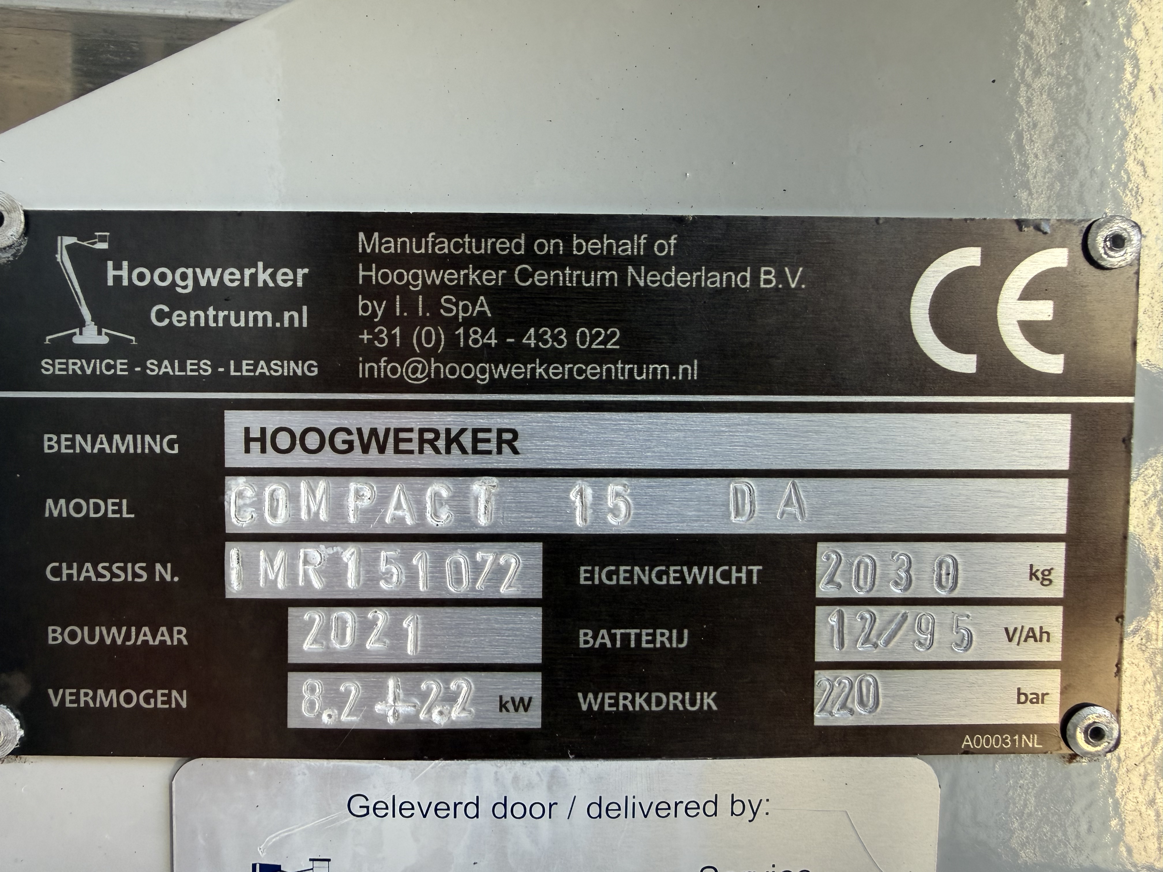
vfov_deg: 56.8
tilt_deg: -3.0
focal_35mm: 24
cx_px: 582
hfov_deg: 71.6
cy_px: 436
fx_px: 806
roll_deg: +0.7
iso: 125
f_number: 2.2
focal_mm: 2.22
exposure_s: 1/100
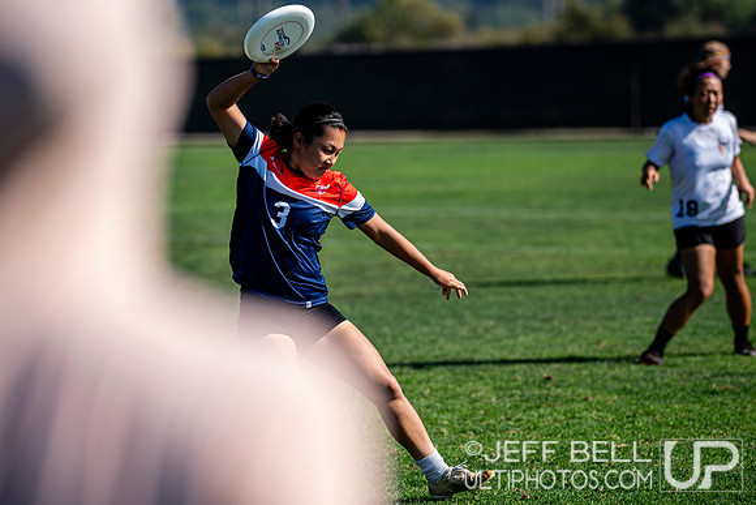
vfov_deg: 6.4
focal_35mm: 213
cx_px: 378
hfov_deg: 9.6
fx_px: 4482
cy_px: 236
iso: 100
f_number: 3.2
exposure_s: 1/1600
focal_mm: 175
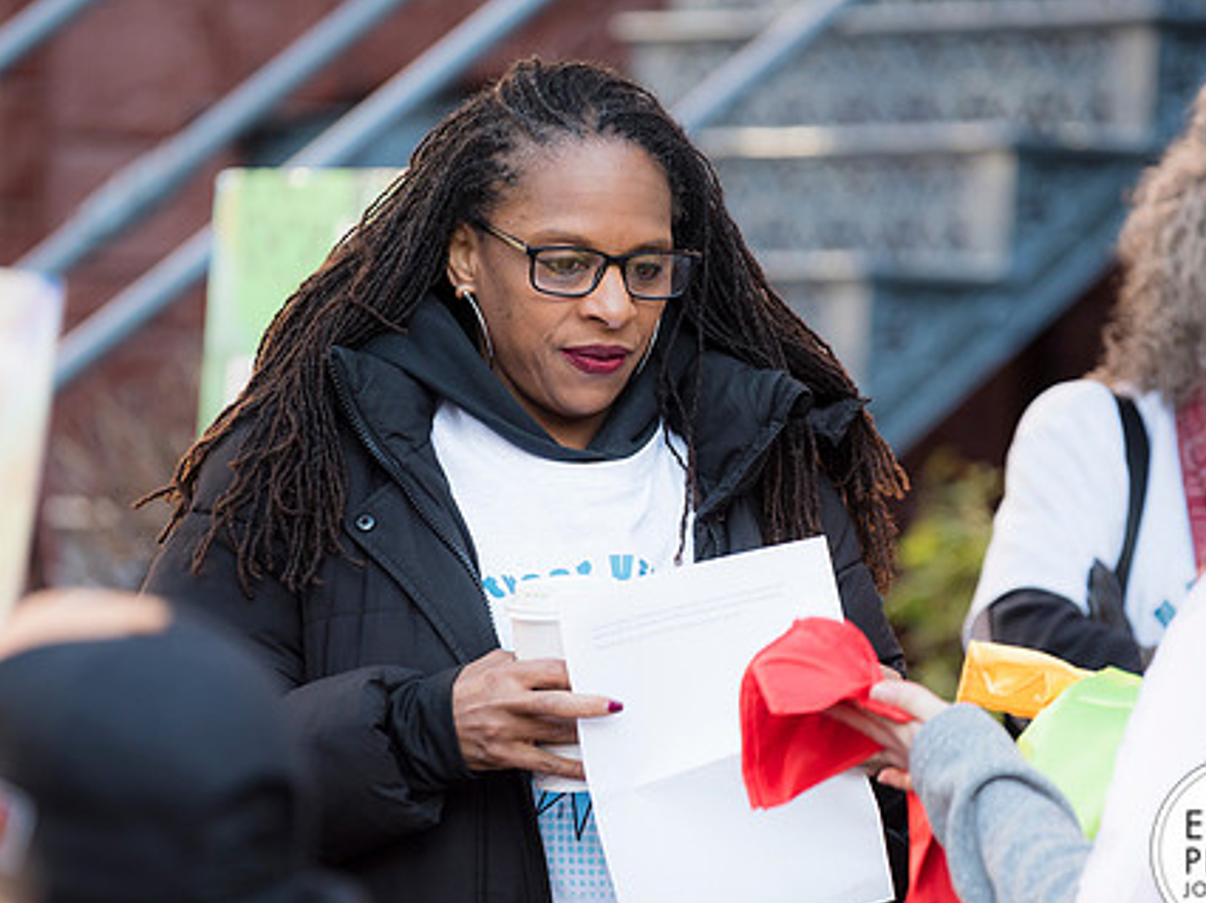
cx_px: 617
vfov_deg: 5.4
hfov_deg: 7.2
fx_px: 9575
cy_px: 491
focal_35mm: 275
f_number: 4
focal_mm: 210
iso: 450
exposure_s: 1/200
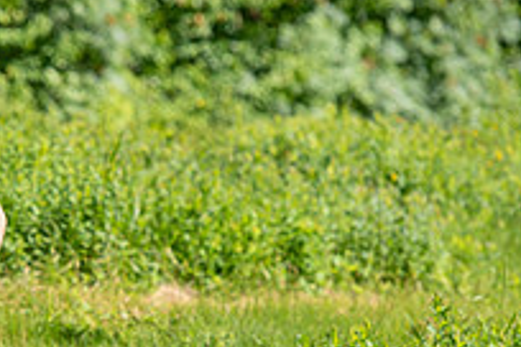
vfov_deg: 2.9
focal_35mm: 470
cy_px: 277
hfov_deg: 4.4
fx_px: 6801
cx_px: 54
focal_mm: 165
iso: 100
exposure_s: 1/800
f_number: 3.5
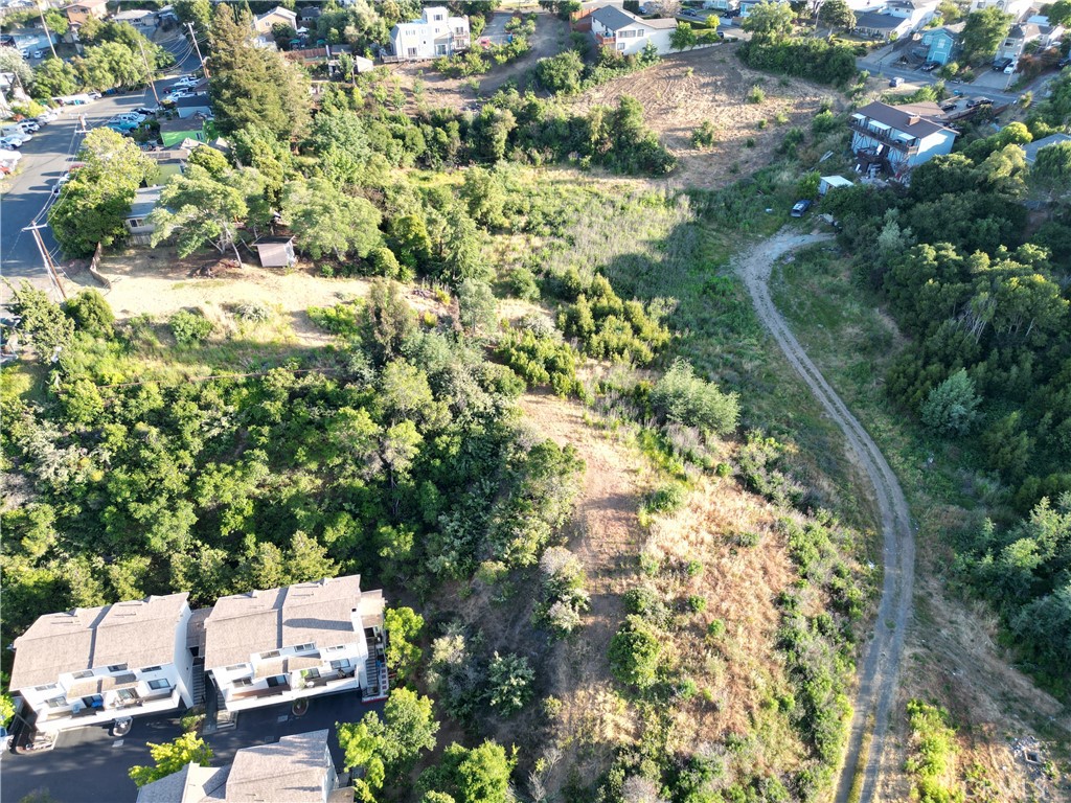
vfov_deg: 56.8
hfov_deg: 71.6
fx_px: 743
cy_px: 402
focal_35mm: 24
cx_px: 536
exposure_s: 1/500
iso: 130
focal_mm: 6.72
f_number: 1.7
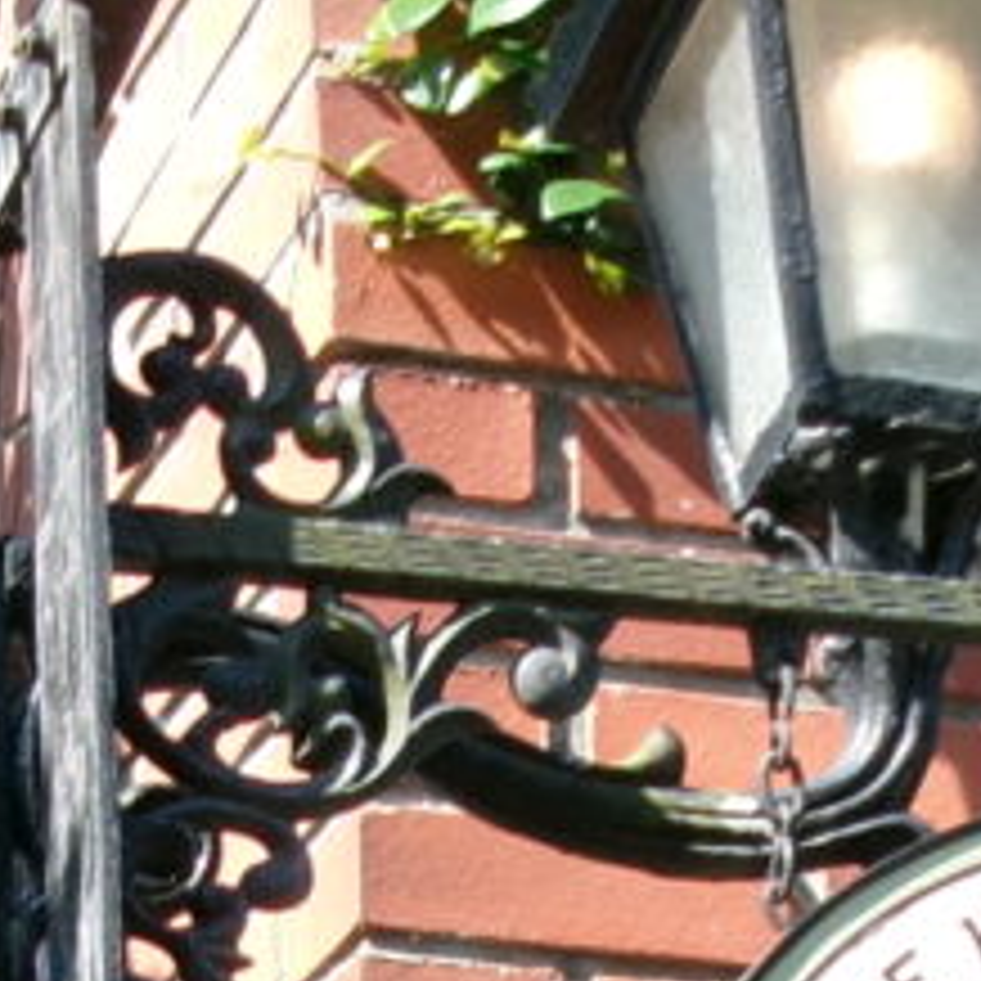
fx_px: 4649
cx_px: 495
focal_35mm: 145
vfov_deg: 11.4
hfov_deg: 12.0
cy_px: 1616
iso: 100
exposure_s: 1/210
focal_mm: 5.1
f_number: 3.9
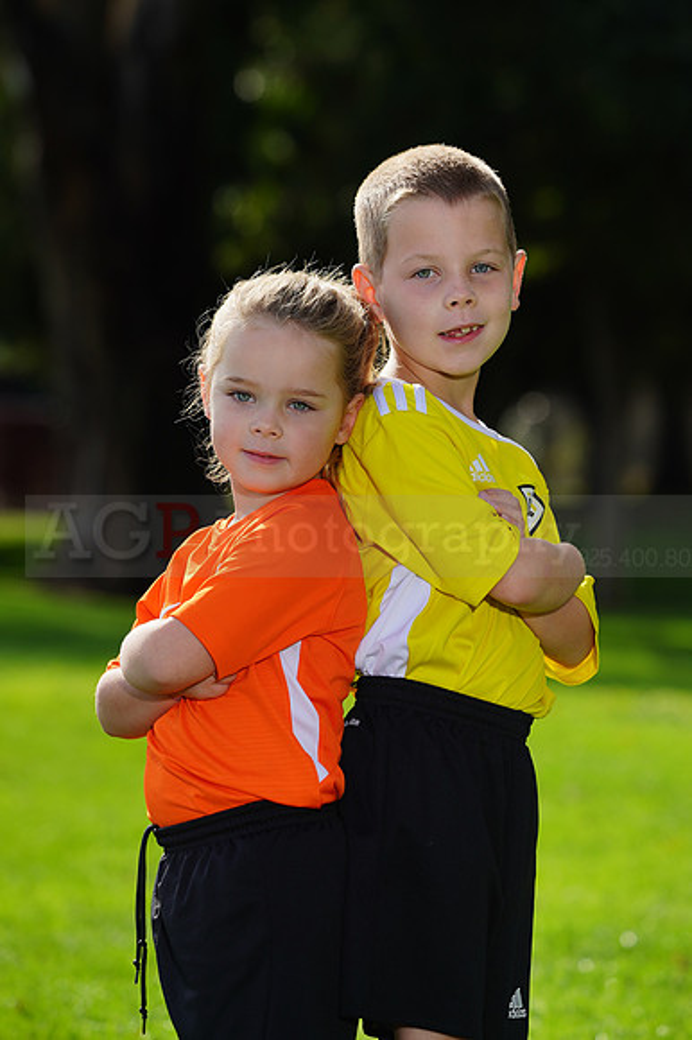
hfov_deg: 5.1
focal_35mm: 268
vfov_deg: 7.7
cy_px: 520
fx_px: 7736
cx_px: 346
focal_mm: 268
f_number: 8
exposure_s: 1/200
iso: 100
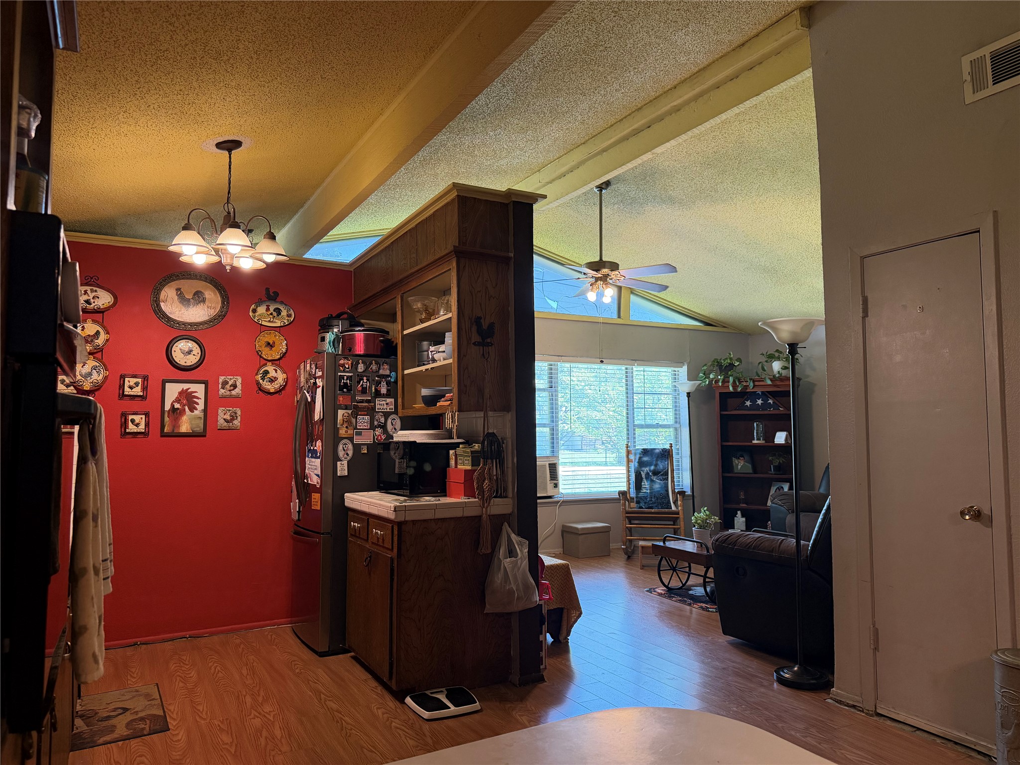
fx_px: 707
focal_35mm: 24
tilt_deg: +3.8
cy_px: 382
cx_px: 510
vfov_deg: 56.8
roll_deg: -0.3
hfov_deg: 71.6
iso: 320
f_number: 1.78
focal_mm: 6.76
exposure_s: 1/120
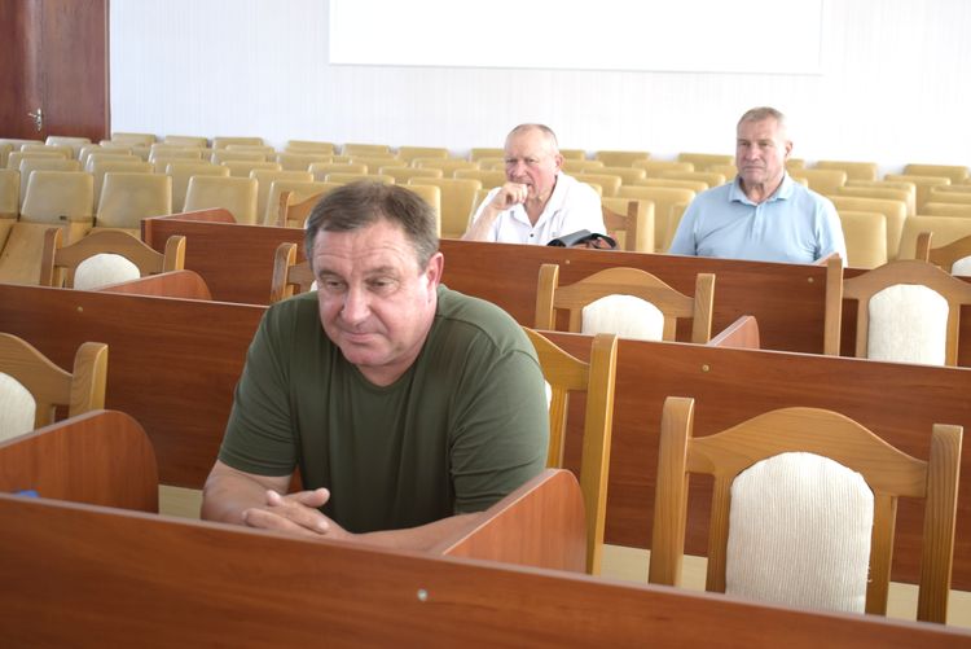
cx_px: 486
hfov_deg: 35.0
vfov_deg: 23.8
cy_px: 324
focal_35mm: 57
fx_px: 1538
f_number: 4.8
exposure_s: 1/80
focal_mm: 38
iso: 400
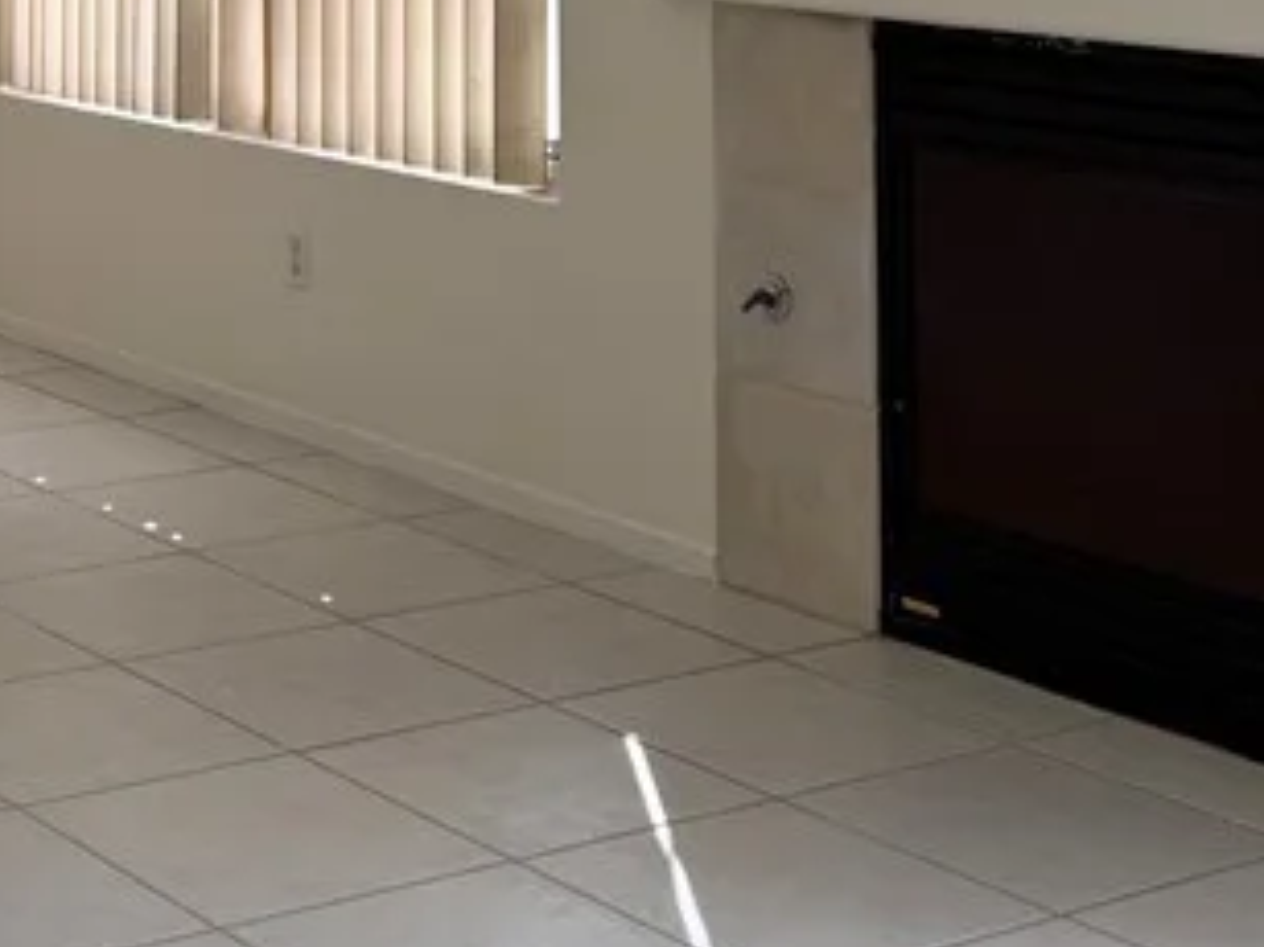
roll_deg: -0.9
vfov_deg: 17.2
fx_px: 2920
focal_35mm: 80
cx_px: -95
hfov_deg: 23.1
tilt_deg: +0.3
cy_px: -313
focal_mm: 6.76
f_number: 1.78
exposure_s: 1/180
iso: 64
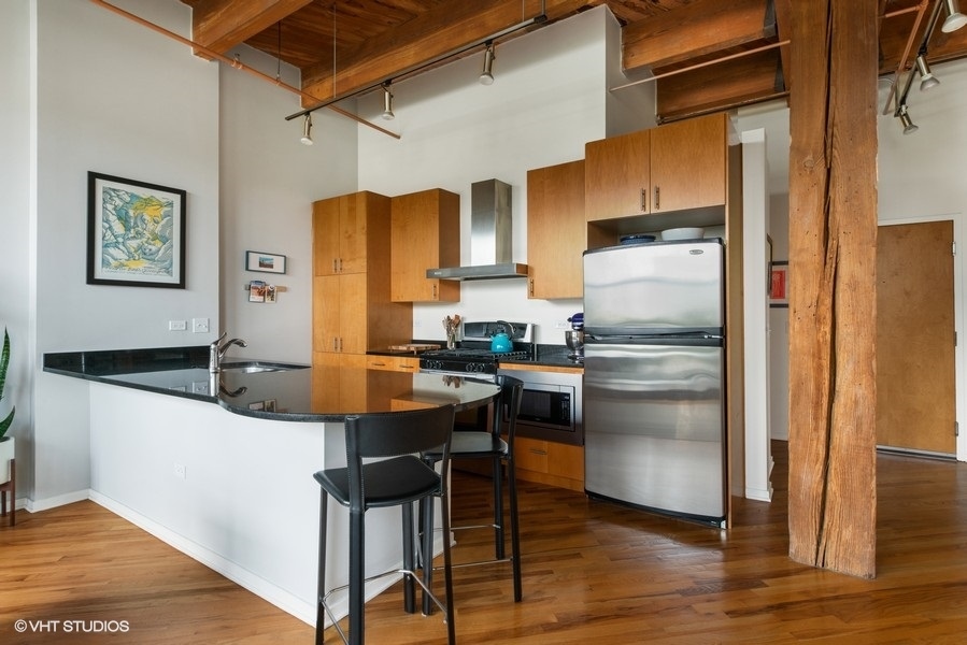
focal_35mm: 18
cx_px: 484
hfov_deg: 90.0
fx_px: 484
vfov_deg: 67.4
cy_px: 322
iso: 400
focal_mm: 18
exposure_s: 1/20
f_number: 10
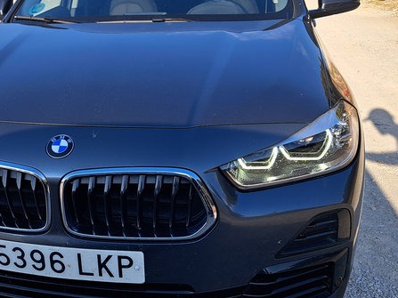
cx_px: 93
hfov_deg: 42.3
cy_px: 136
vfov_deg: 33.6
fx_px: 494
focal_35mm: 43
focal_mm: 5.23
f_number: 1.8
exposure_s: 1/717
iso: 50
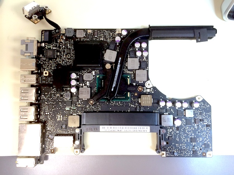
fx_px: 203
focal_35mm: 30
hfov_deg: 60.0
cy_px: 88
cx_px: 117
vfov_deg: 46.8
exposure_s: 1/30
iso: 80
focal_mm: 4.12
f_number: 2.2
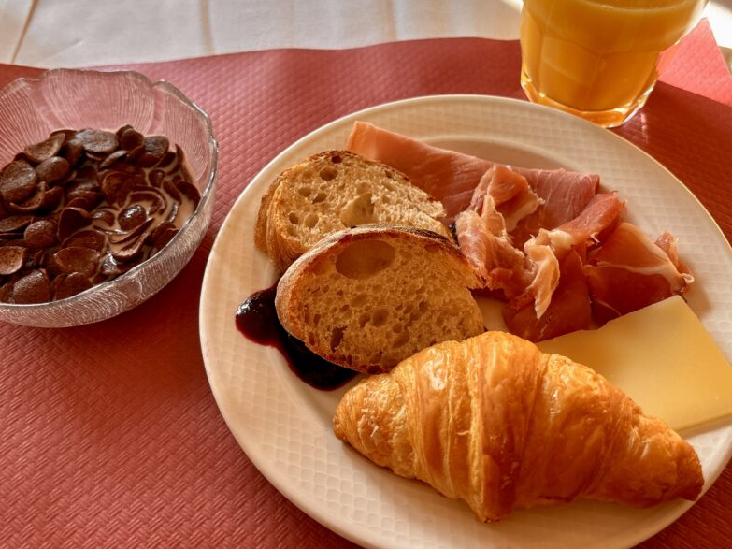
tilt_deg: -52.0
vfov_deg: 41.6
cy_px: 218
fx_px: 719
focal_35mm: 34
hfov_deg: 54.0
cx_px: 366
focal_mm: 5.96
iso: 64
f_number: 1.6
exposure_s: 1/121
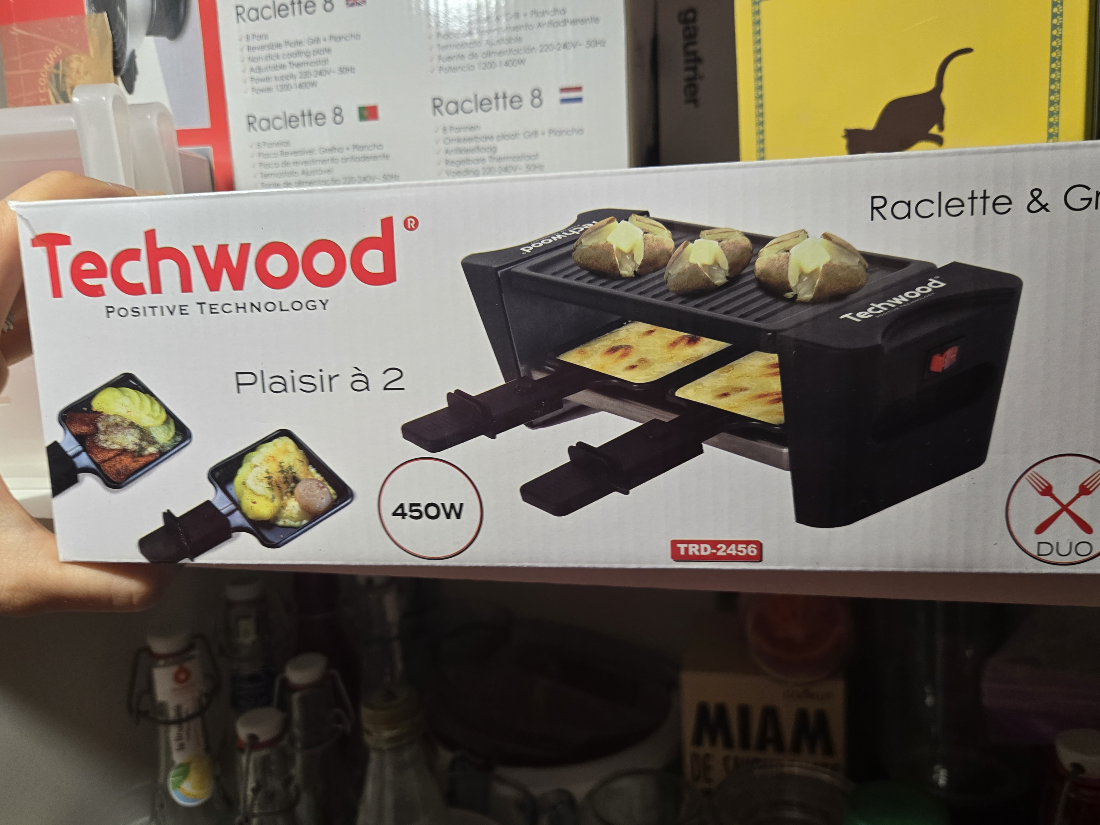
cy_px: 407
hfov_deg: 67.3
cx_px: 565
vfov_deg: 53.1
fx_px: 826
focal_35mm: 26
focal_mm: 5.4
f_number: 1.8
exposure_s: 1/100
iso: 160
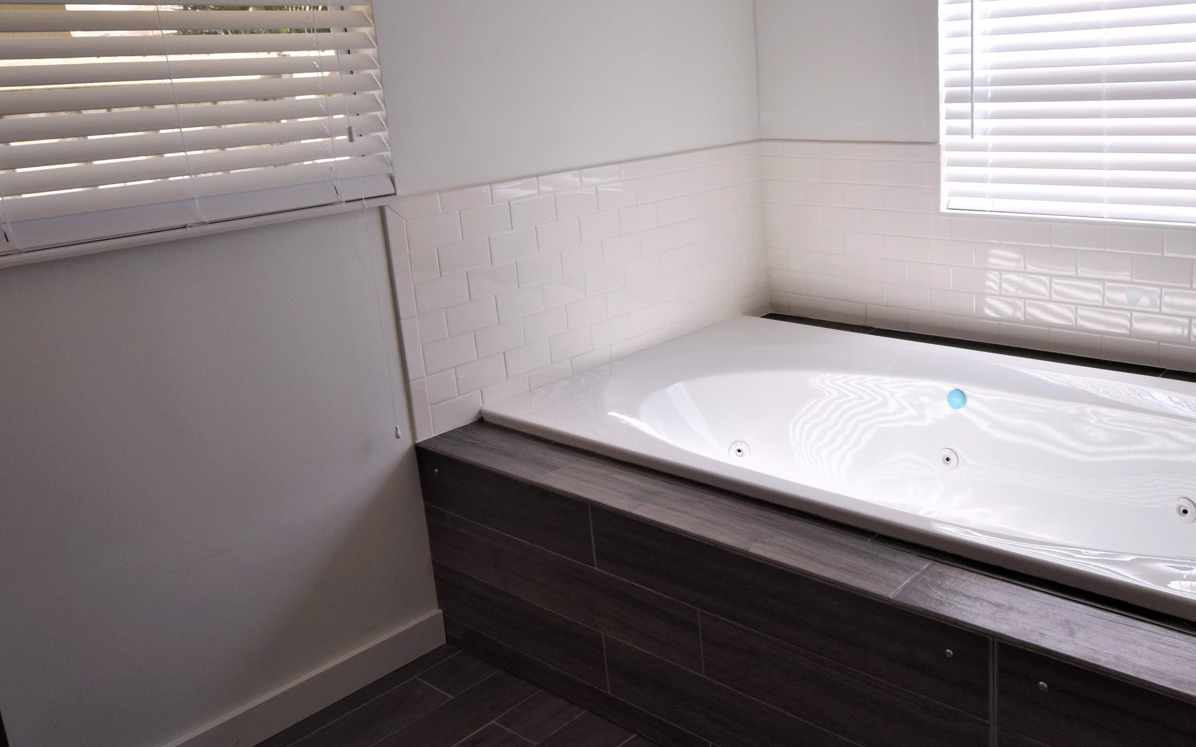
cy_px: 319
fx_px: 1033
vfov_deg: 39.7
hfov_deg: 59.2
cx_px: 764
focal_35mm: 32
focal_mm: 15
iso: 400
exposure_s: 1/250
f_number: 8
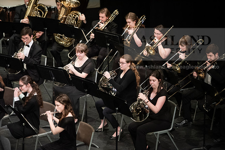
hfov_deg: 12.4
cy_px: 75
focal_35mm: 165
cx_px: 112
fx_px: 1031
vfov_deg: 8.3
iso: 3200
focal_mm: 165
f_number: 3.5
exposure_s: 1/200
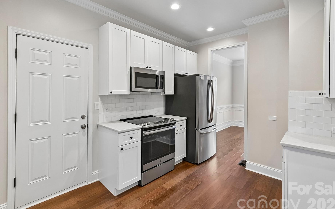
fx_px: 160
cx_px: 160
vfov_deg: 66.1
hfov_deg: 92.4
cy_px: 94
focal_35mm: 18
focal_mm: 15.5
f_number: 8
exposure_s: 1/15
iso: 400
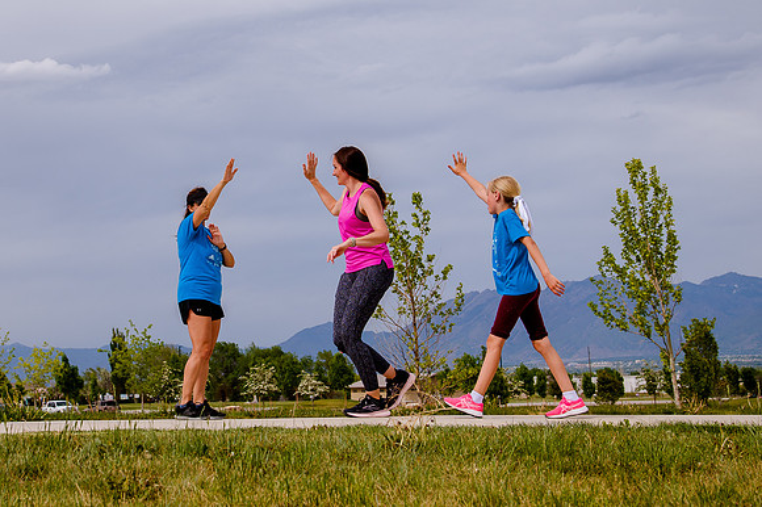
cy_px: 157
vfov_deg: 19.2
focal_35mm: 71
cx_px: 204
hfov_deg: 28.3
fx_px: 1492
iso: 200
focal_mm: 44
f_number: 8
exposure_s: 1/640
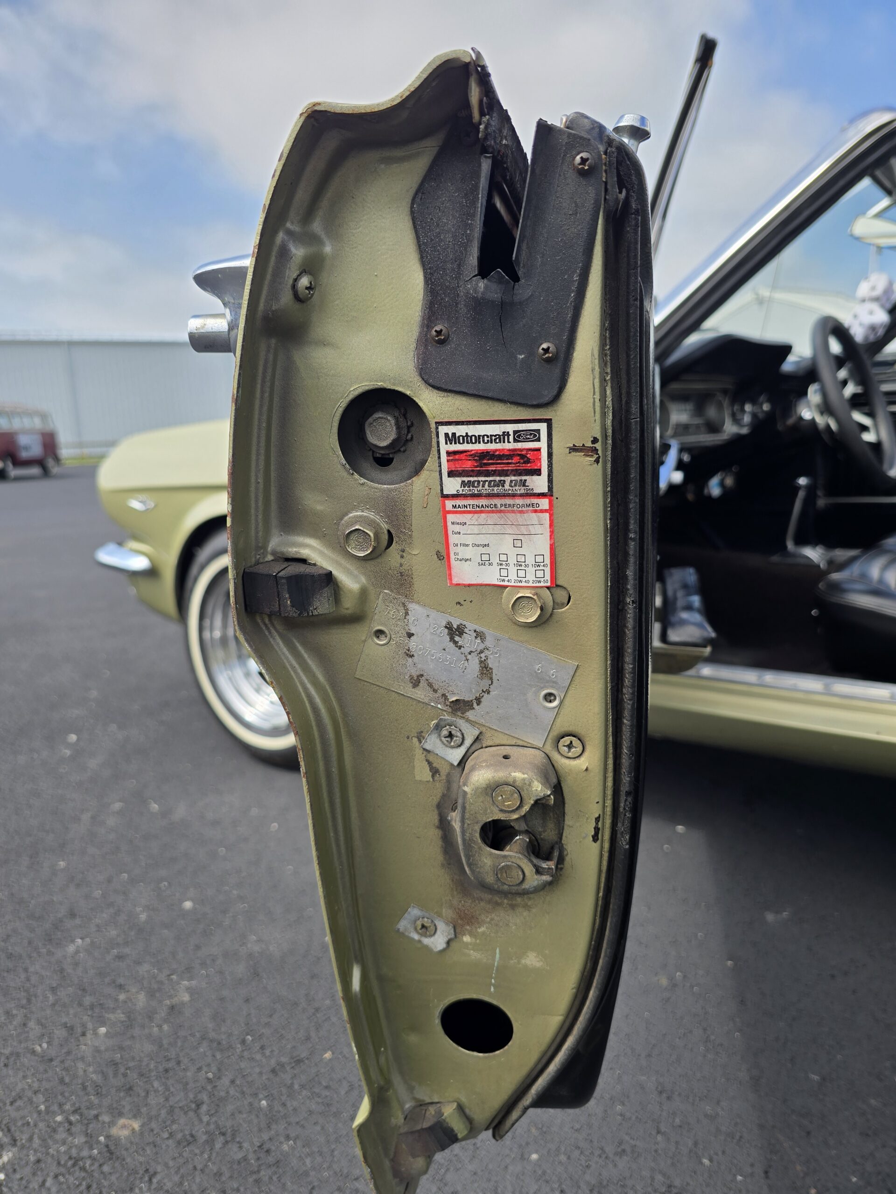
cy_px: 597
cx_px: 448
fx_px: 794
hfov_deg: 58.9
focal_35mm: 23
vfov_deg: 73.9
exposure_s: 1/516
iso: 12
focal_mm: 6.3
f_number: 1.7
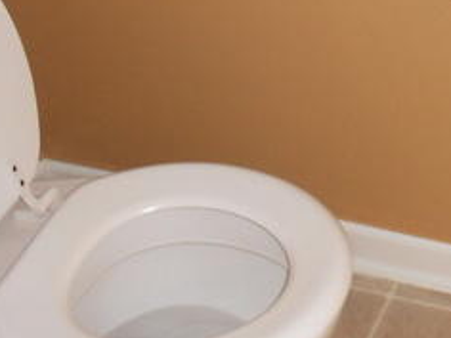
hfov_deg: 21.0
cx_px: 510
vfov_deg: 16.7
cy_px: 90
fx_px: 1147
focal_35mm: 88
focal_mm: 4.6
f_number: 3.2
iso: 200
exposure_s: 1/25
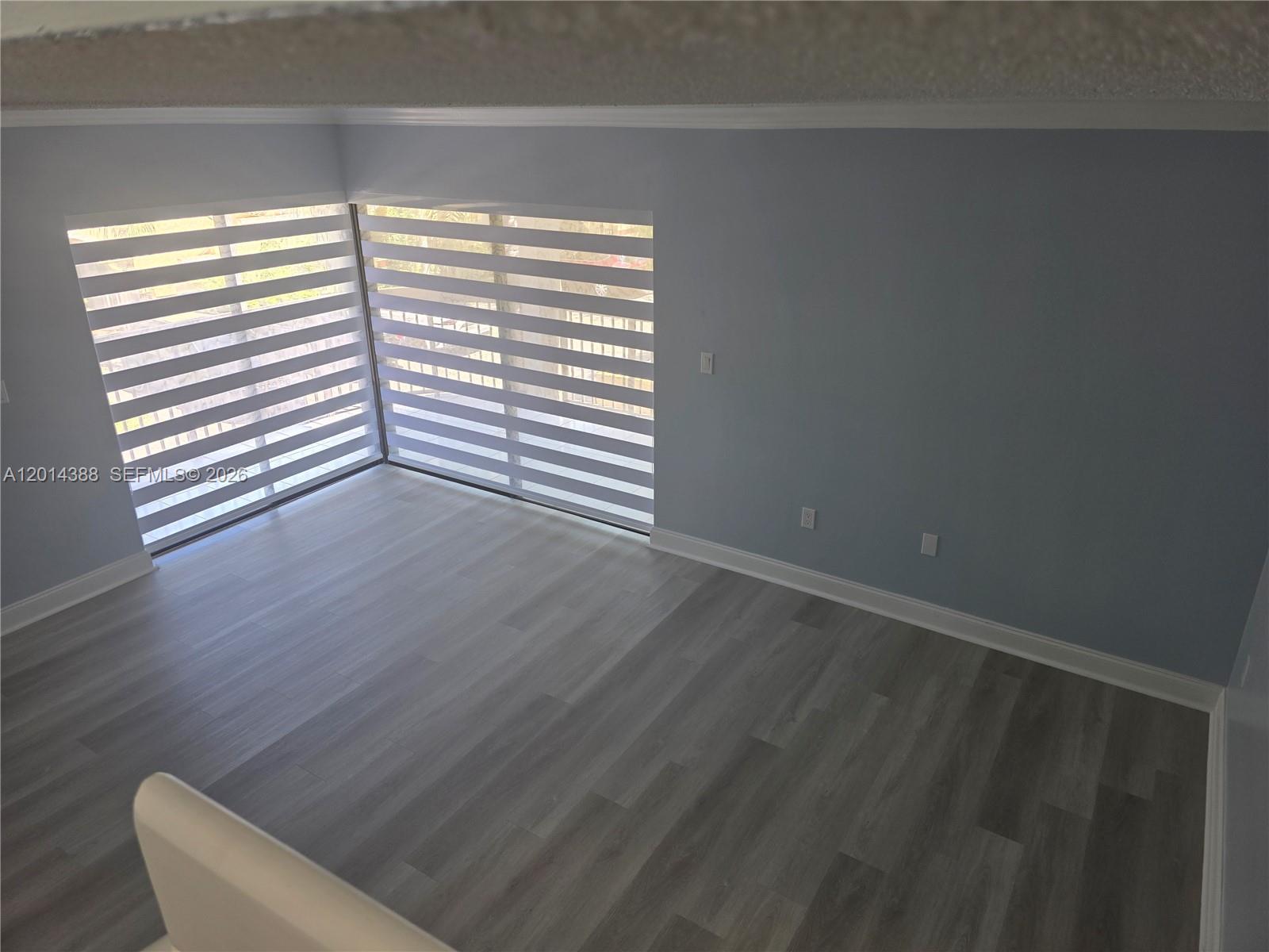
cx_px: 634
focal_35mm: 23
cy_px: 476
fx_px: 843
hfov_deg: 73.9
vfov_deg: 58.9
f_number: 1.7
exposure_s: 1/180
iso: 80
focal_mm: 6.3
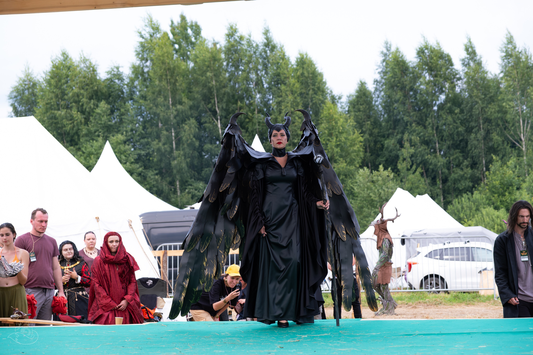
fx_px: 1229
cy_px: 178
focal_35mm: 83
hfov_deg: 24.5
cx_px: 266
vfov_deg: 16.5
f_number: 3.6
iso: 320
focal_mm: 55
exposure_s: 1/800
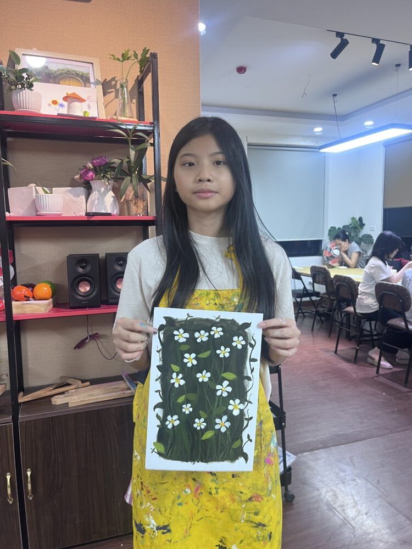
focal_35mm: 26
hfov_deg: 53.1
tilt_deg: -5.6
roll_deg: +1.8
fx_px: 413
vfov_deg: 67.3
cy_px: 274
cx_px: 206
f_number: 1.6
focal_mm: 5.1
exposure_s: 1/50
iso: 100
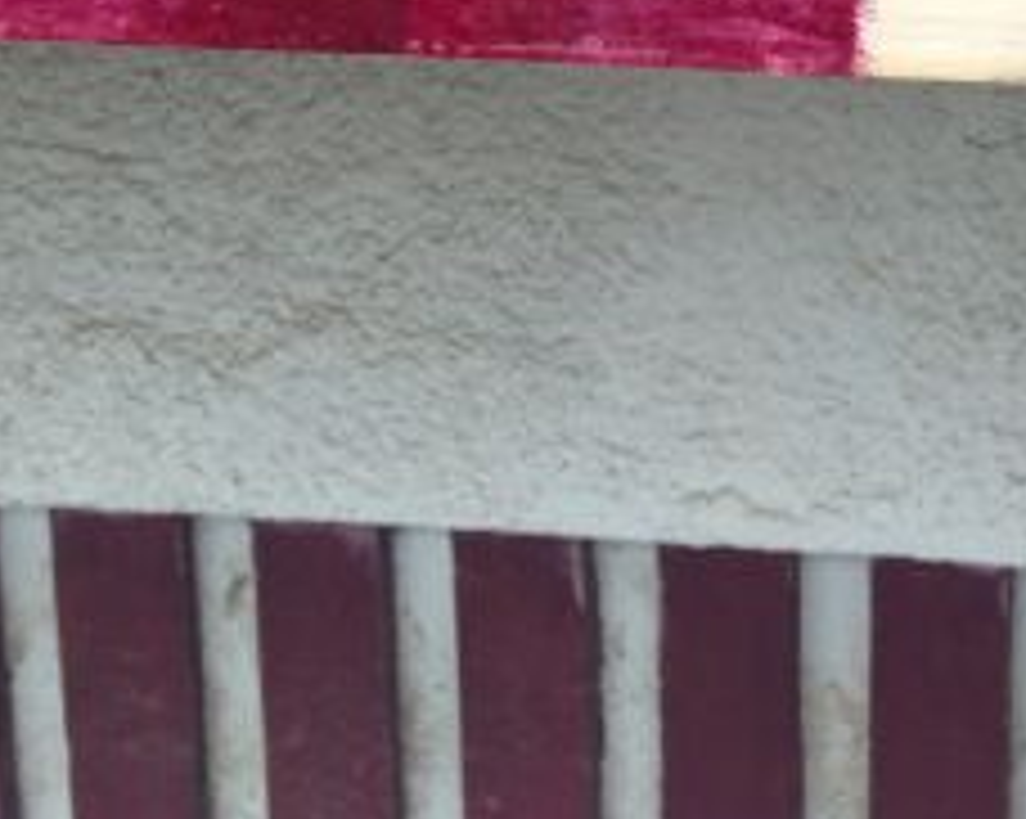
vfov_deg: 14.9
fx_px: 3004
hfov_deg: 19.2
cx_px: 842
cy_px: -218
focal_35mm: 99
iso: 50
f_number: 2.4
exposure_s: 1/338
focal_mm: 4.12
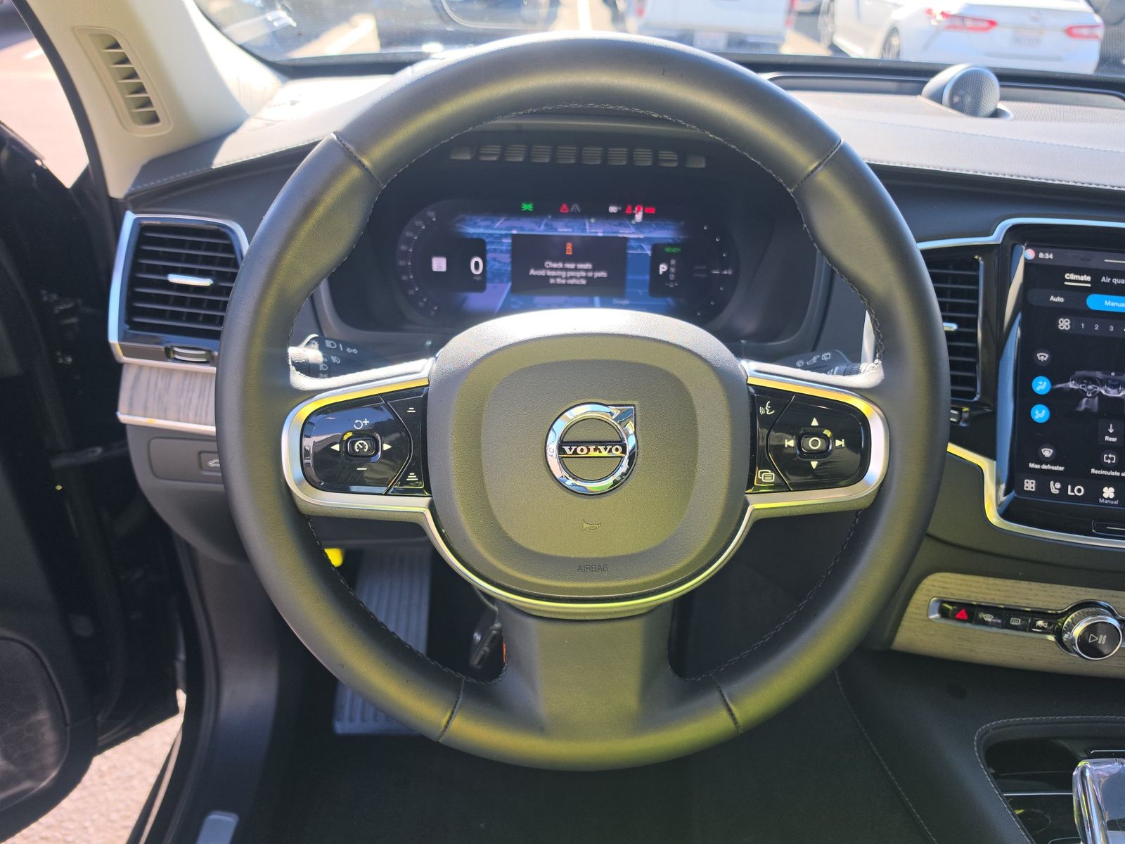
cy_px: 422
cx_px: 562
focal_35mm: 23
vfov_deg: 58.9
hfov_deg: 73.9
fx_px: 747
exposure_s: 1/174
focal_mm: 6.5
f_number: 1.4
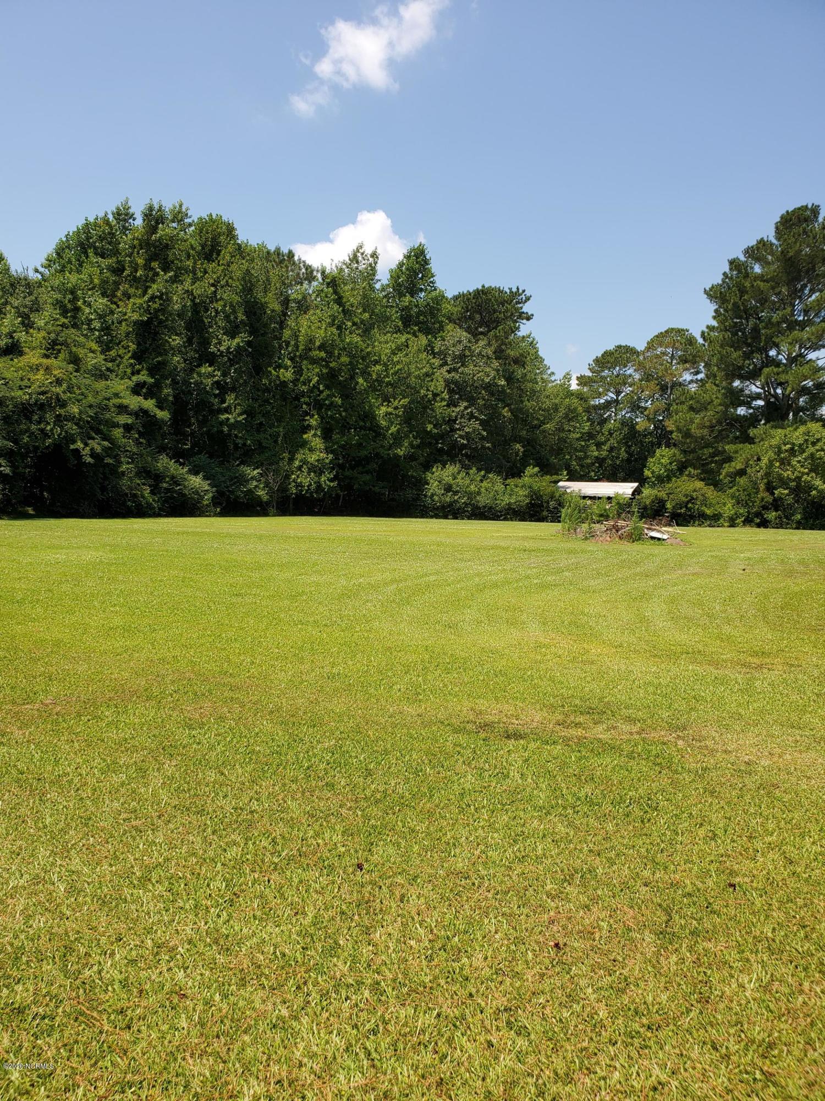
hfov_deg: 53.1
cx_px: 412
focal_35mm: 26
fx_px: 826
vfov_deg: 67.3
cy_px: 550
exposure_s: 1/1135
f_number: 2.4
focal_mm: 4.3
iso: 50
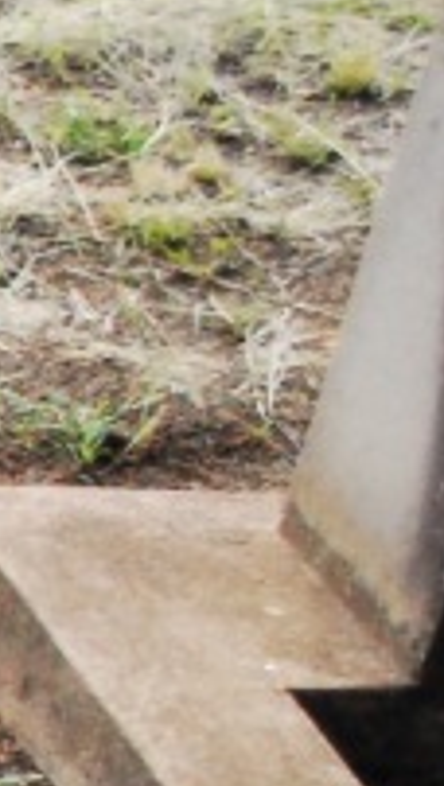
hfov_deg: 5.3
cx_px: -1542
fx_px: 3988
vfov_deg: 11.1
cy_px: 850
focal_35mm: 191
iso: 1600
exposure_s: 1/800
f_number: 4.2
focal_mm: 24
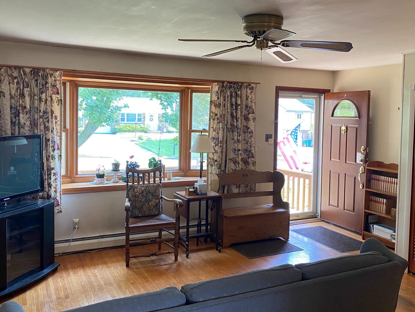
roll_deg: -1.8
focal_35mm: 34
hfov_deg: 53.9
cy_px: 137
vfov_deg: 41.7
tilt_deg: -2.8
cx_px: 228
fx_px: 408
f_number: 1.8
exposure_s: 1/60
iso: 80
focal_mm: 4.25
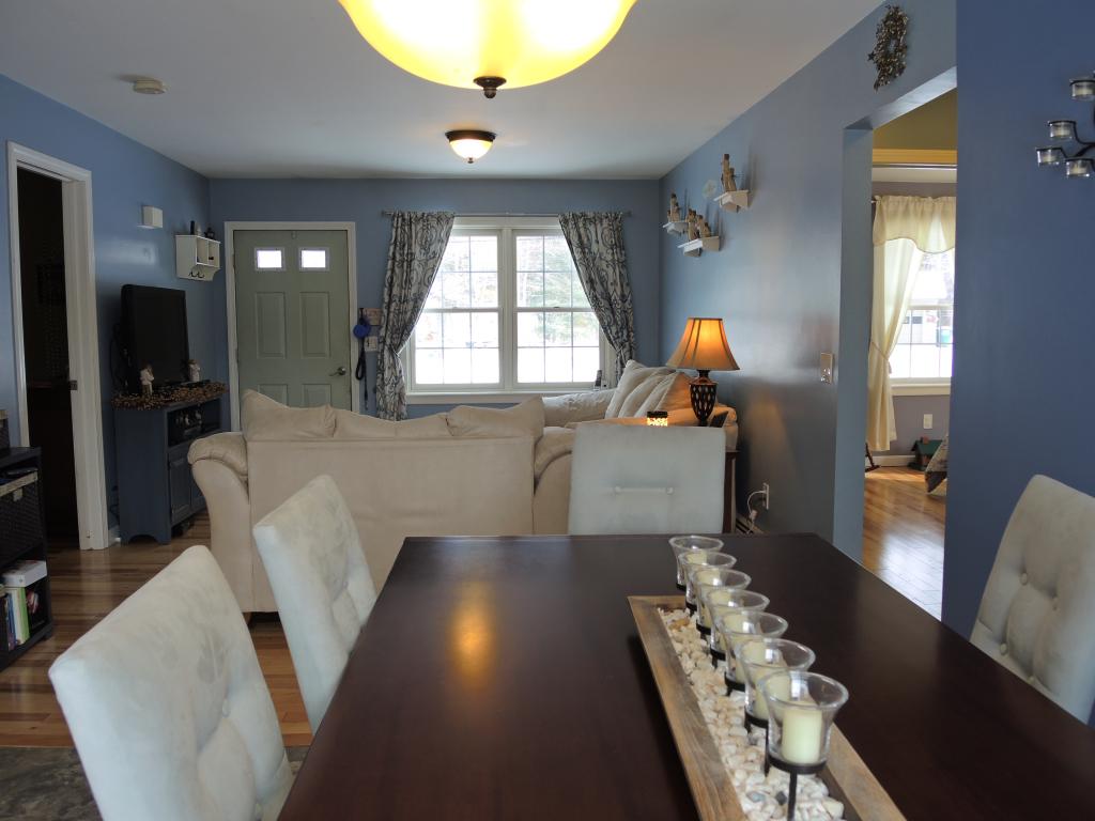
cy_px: 410
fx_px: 886
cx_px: 548
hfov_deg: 63.4
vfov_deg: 49.7
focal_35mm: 28
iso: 80
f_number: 3.2
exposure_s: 1/30
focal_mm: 6
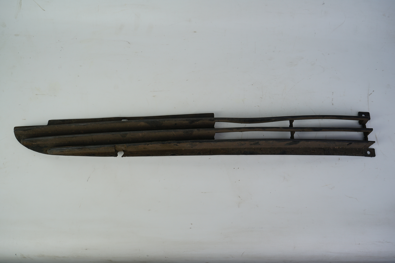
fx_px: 362
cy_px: 132
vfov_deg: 40.0
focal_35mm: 33
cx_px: 198
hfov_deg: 57.2
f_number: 8
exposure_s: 1/160
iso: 200
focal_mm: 33
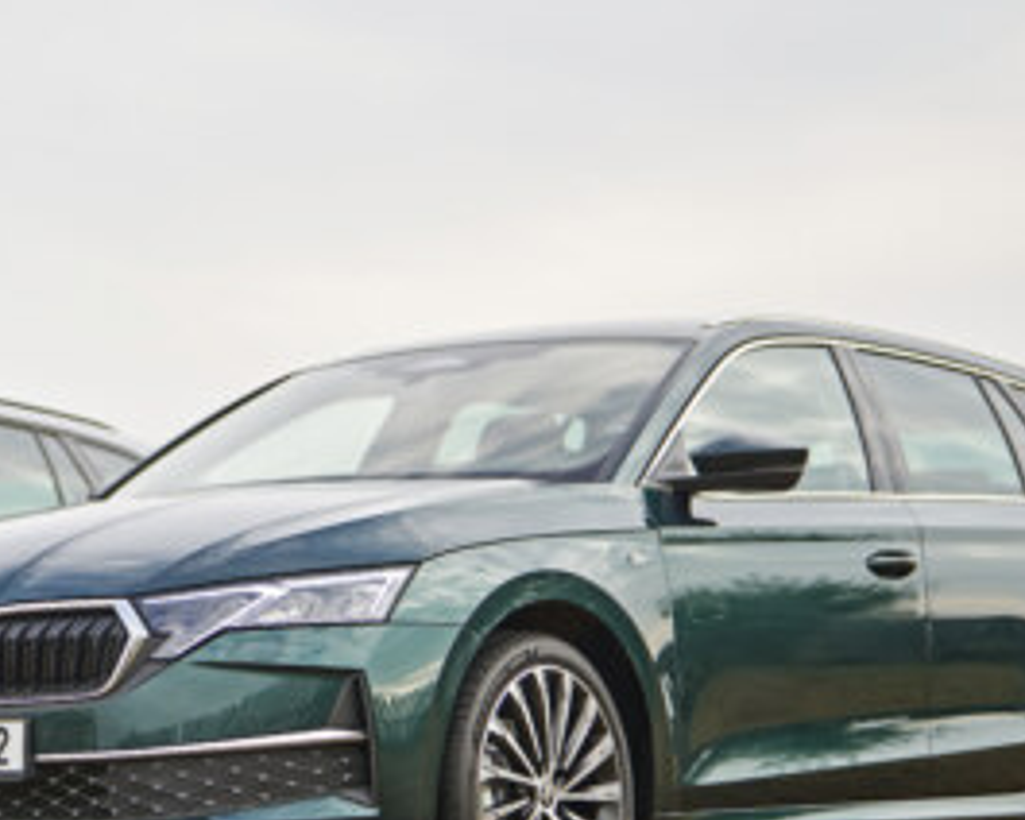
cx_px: -50
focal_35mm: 136
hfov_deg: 13.9
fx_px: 4126
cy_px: 228
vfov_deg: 11.3
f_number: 1.4
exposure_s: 1/2000
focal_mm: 50
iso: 100
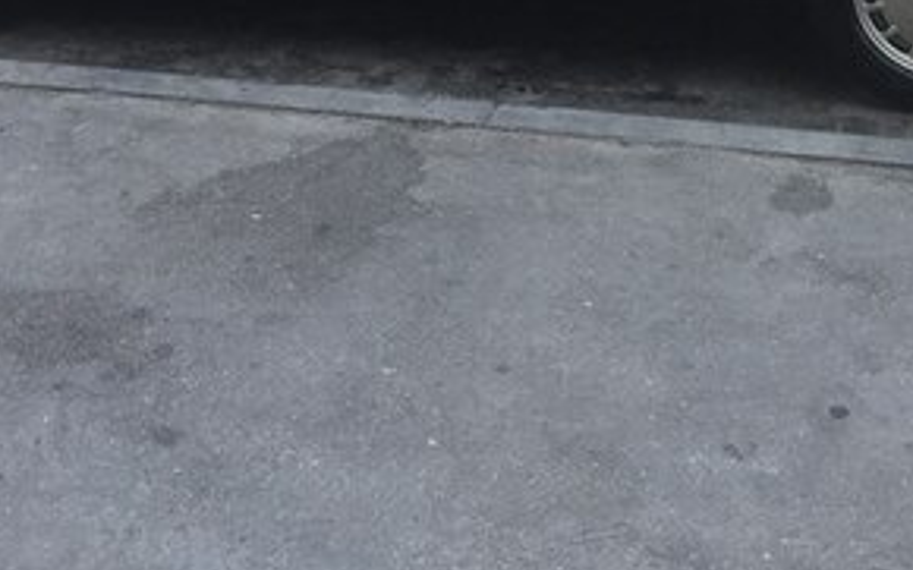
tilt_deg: -14.8
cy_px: -162
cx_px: 554
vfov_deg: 17.5
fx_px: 1741
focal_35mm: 70
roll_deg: -1.2
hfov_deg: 29.3
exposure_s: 1/181
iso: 32
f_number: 2.2
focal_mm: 4.15
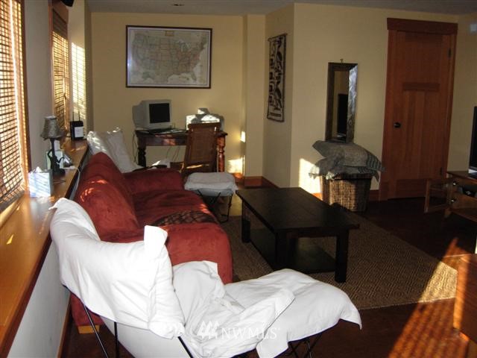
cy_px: 179
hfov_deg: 51.4
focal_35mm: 36
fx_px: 496
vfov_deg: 39.7
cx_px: 238
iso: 200
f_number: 2.7
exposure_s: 1/181
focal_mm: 7.5
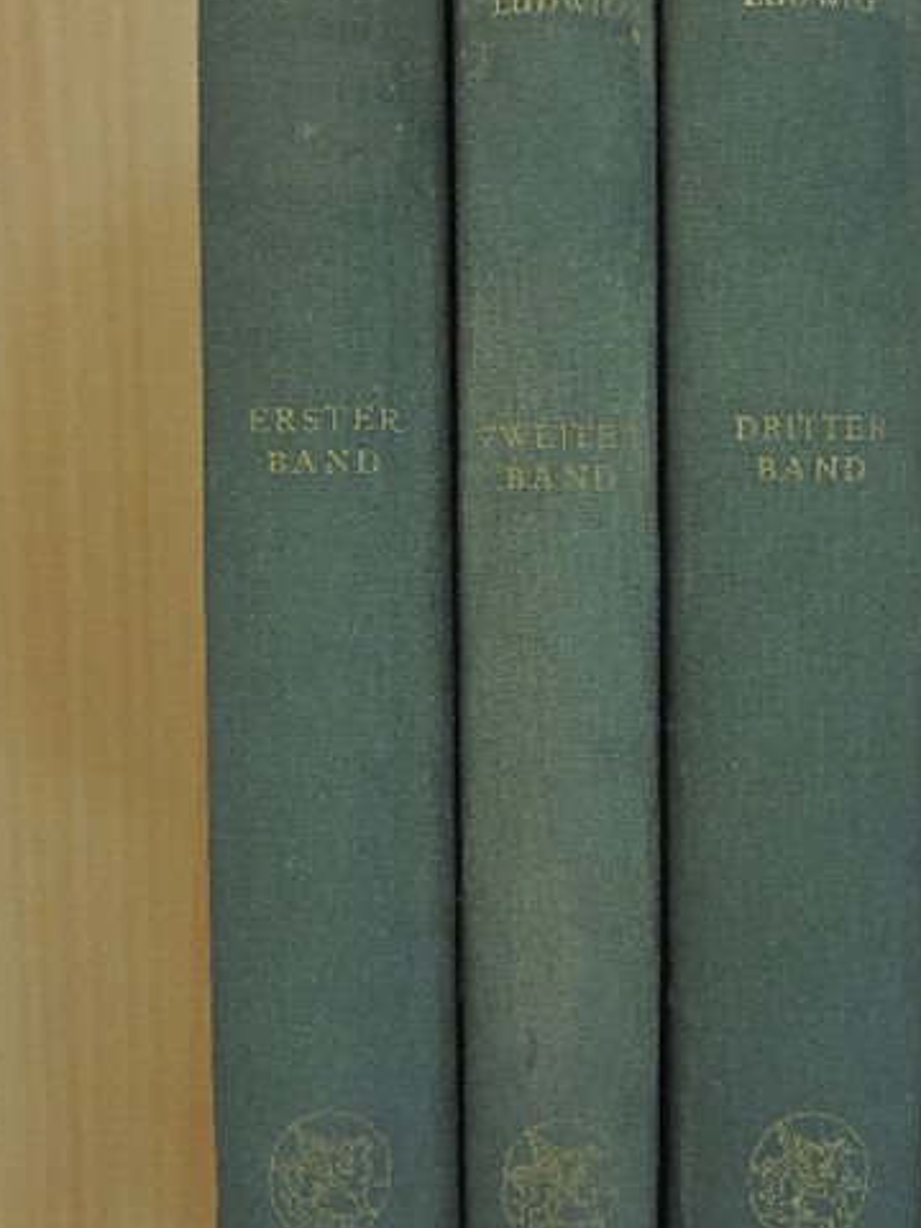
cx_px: 599
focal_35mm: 44
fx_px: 1561
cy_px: 532
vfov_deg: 42.9
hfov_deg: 32.7
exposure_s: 1/100
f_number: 3.2
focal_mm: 5.8
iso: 800
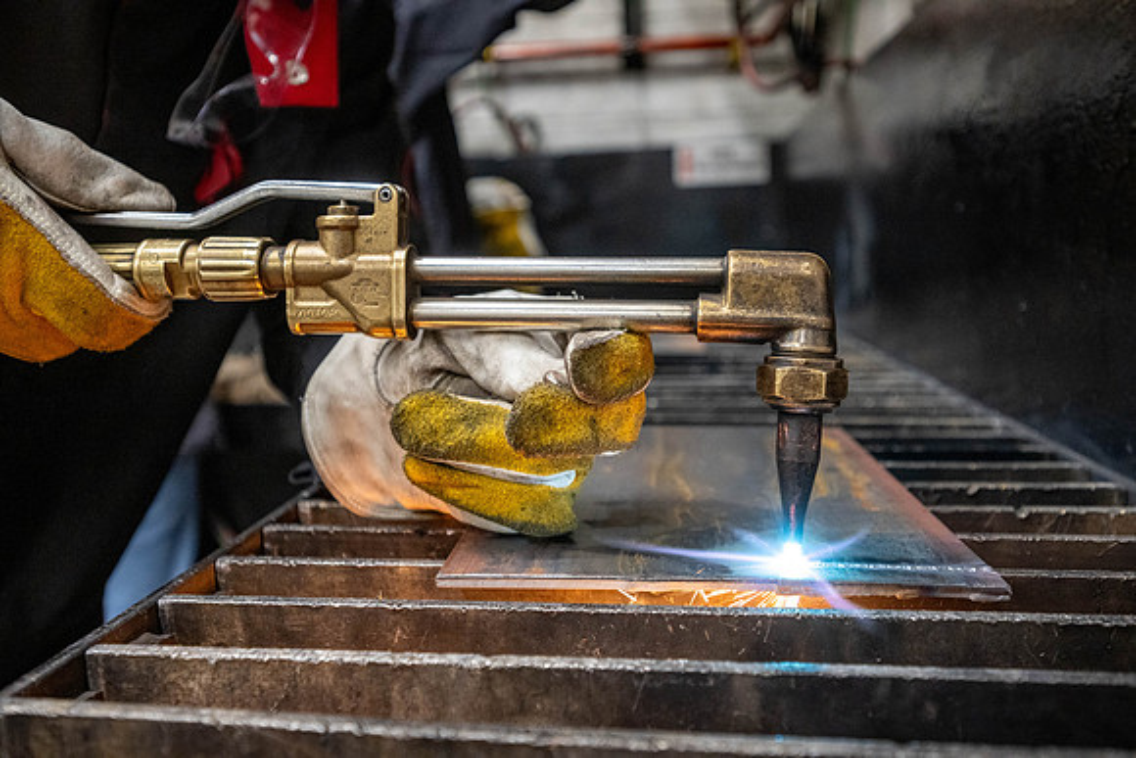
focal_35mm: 30
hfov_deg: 61.9
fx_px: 947
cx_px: 568
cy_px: 379
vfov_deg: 43.6
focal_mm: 30
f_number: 4
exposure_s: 1/200
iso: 2500
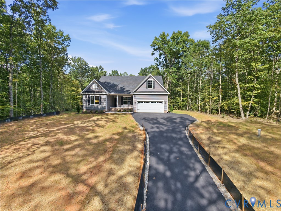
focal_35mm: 16
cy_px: 106
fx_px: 130
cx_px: 140
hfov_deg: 94.5
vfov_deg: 78.1
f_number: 2.2
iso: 100
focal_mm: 3
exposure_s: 1/400
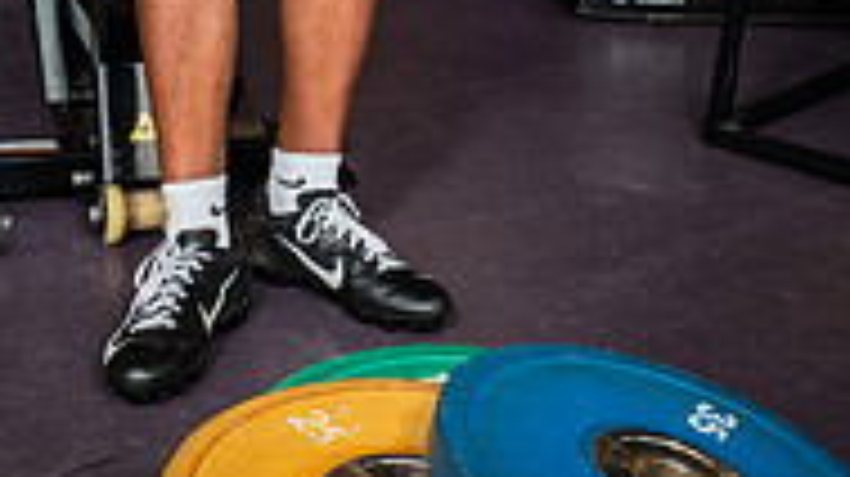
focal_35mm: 110
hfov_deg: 19.4
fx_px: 2477
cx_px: 315
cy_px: -531
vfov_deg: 10.0
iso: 800
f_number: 7.1
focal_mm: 44
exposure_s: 1/250
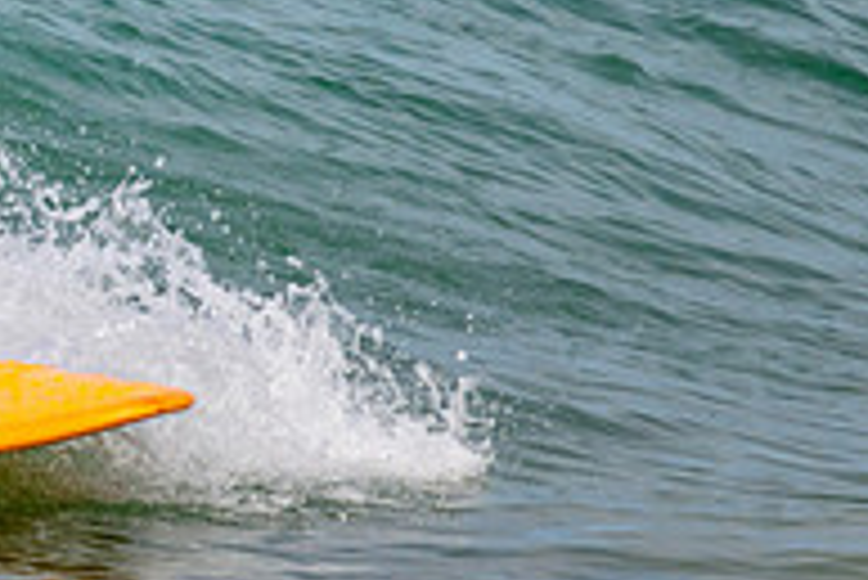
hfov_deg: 0.6
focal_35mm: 3278
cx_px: -315
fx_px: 79093
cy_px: -227
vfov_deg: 0.4
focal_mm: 800
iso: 1000
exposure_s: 1/2000
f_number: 11
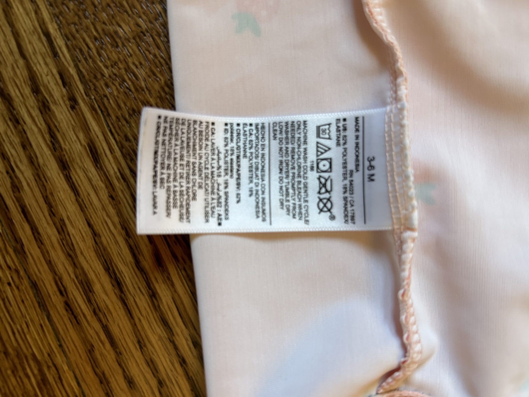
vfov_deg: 53.1
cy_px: 198
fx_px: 397
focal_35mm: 26
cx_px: 264
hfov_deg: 67.3
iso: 250
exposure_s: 1/60
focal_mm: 5.7
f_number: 1.5
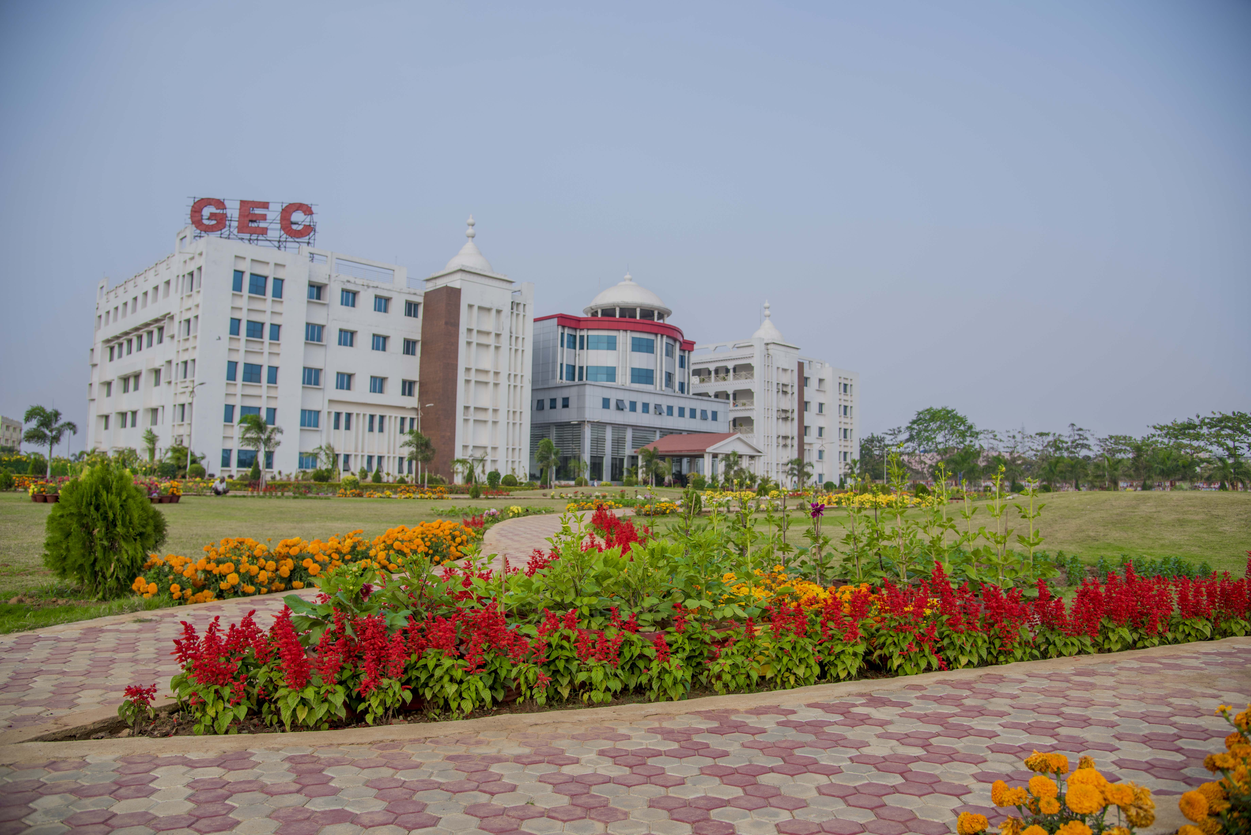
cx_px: 626
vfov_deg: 53.2
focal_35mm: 24
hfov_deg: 73.7
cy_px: 418
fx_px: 834
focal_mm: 24
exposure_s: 1/350
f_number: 4.8
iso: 100
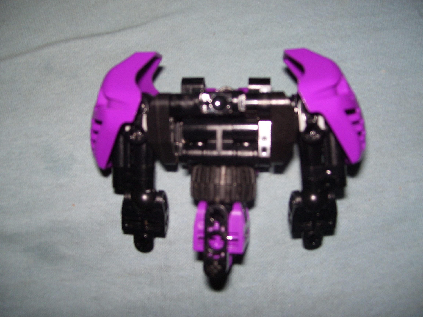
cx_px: 212
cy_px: 158
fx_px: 440
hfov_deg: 51.4
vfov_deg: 39.7
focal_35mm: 36
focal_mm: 6
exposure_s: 1/60
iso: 80
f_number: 2.7
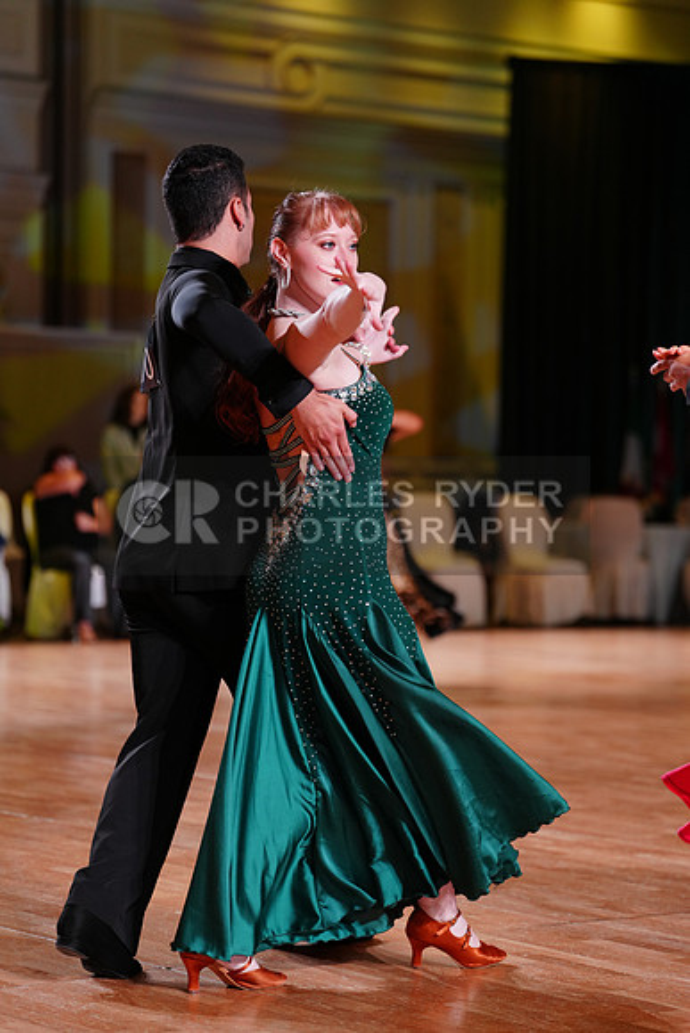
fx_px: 2758
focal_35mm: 96
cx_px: 345
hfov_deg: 14.3
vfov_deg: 21.2
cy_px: 516
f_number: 2.8
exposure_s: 1/400
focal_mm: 96
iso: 1250
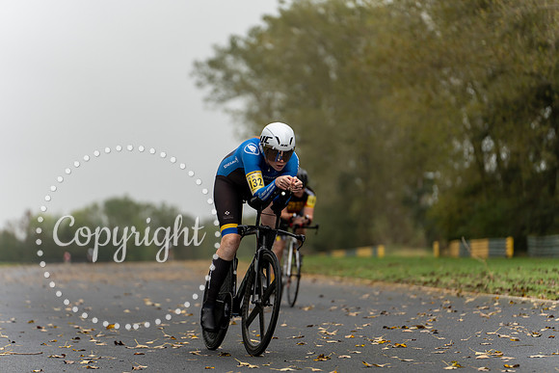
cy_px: 186
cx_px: 280
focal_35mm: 157
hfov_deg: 13.1
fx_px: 2438
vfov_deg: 8.7
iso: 320
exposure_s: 1/1000
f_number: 2.8
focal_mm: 157
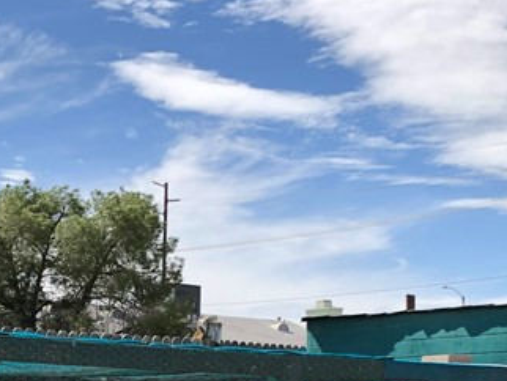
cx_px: 208
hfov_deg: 22.0
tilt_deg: -1.3
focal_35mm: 89
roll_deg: -0.3
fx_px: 1305
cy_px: 567
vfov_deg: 15.4
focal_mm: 3.99
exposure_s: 1/1656
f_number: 1.8
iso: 20
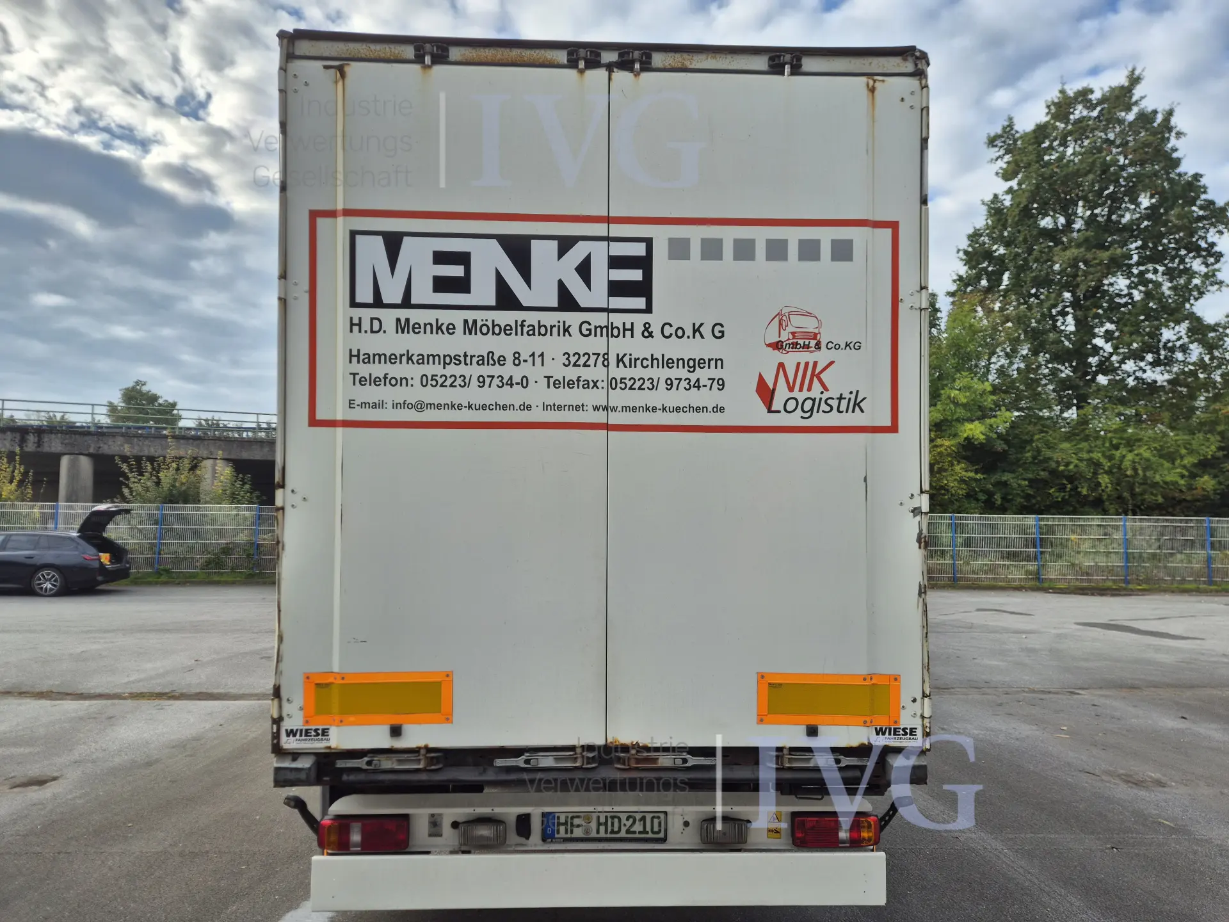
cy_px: 461
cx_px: 614
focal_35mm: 23
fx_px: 817
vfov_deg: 58.9
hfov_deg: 73.9
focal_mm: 5.4
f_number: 1.8
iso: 25
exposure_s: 1/1172
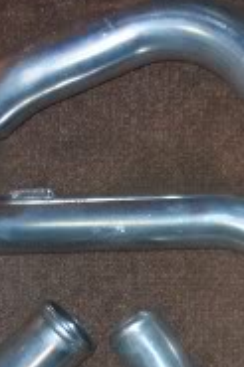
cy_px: 389
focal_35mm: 116
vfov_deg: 17.2
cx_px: 302
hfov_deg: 11.5
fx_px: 1181
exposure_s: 1/30
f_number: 2.8
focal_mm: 7.5
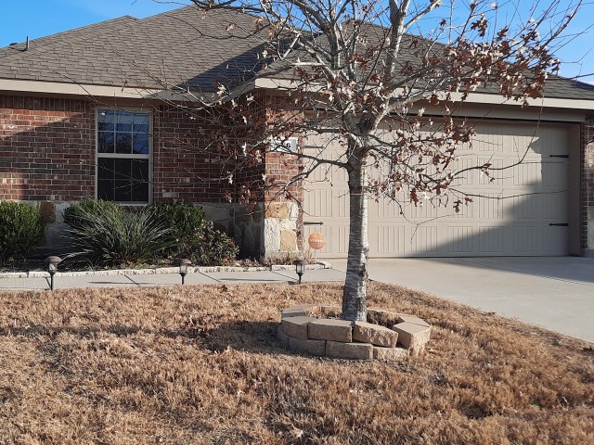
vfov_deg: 35.9
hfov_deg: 45.9
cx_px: 189
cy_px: 196
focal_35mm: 40
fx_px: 686
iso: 32
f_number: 2
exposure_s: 1/592
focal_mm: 4.6
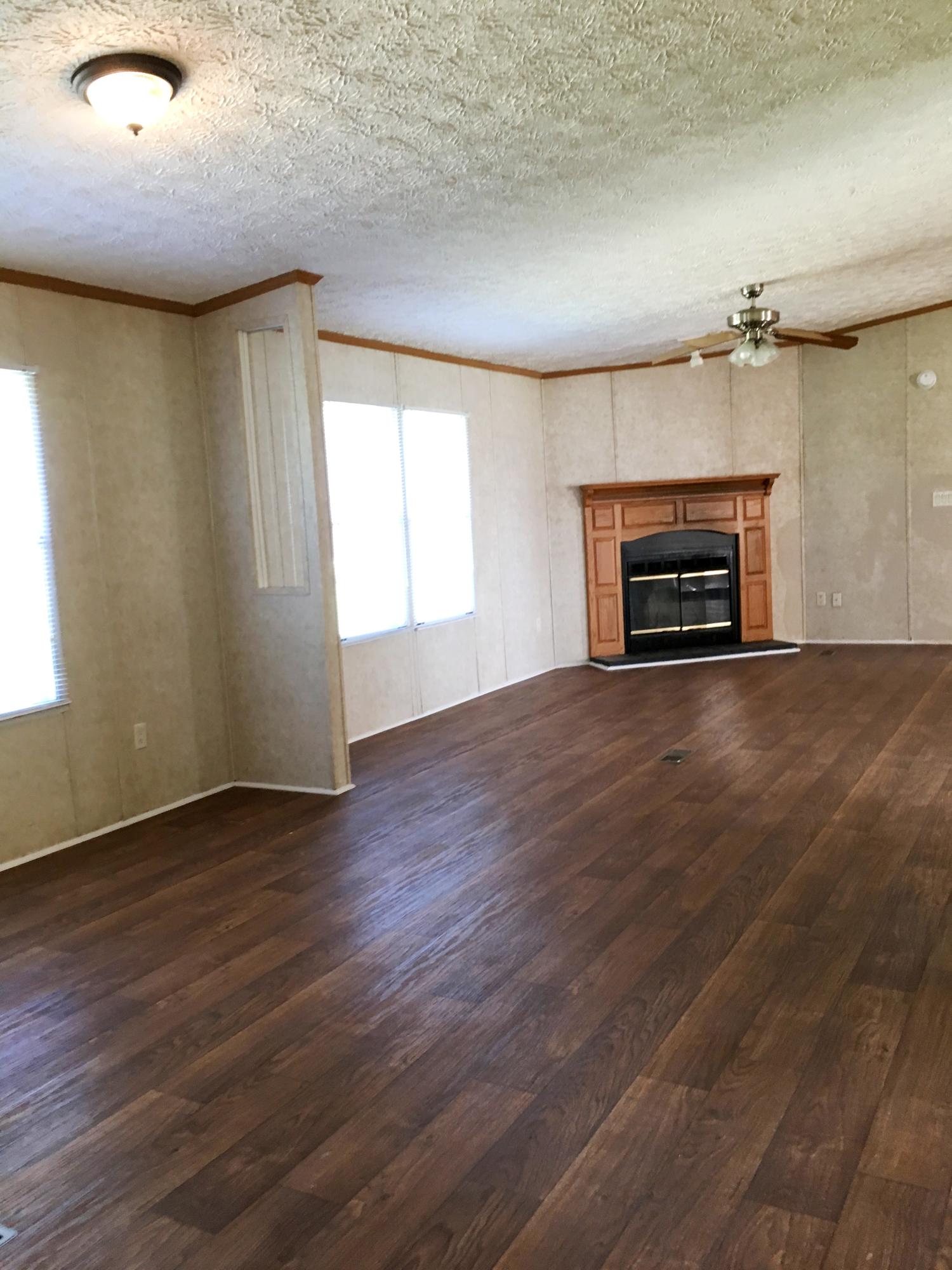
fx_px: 1063
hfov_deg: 48.2
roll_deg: +1.2
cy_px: 635
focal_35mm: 29
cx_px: 476
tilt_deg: -8.6
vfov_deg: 61.7
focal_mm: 4.15
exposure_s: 1/30
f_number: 2.2
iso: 100
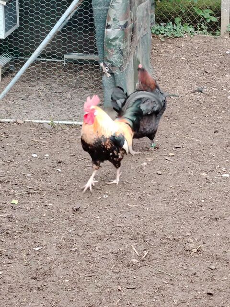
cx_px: 115
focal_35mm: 85
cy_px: 154
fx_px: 753
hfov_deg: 17.4
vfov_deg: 23.0
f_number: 1.75
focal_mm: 5.25
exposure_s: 1/120
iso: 291
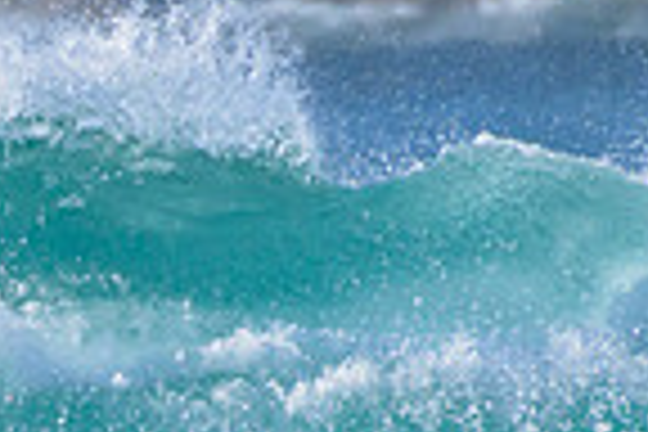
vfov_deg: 0.3
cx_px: -518
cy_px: 407
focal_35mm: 4034
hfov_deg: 0.5
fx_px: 72606
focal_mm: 1000
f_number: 11
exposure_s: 1/2000
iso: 1600
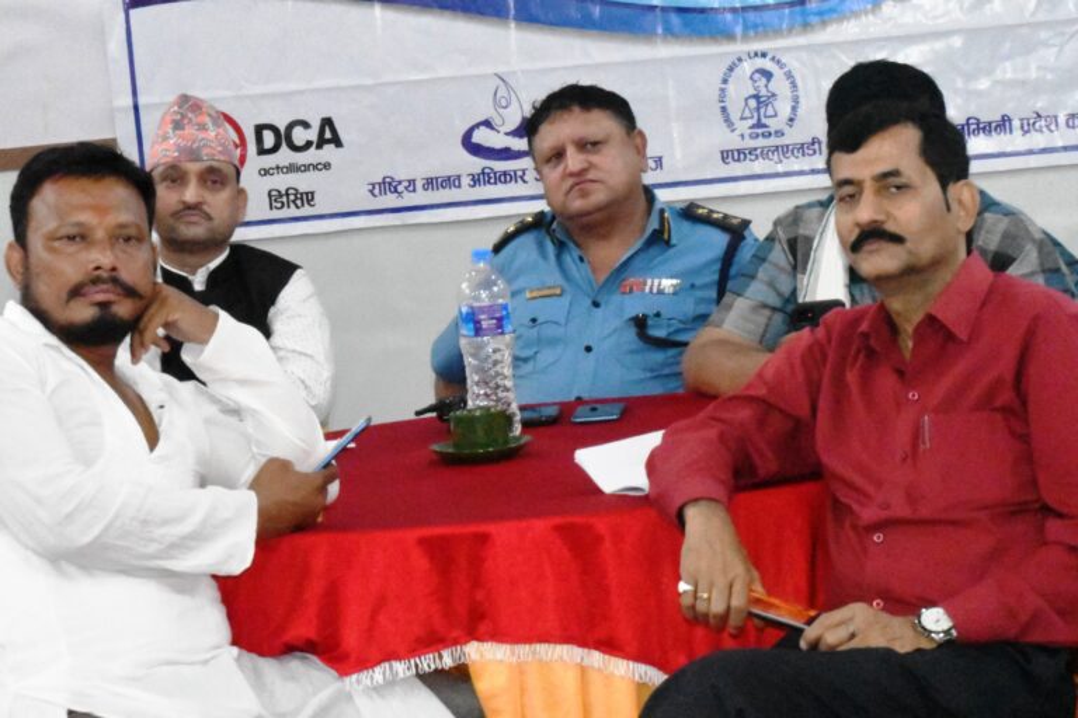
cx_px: 539
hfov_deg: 19.5
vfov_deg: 13.0
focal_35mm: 105
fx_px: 3144
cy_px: 359
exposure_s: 1/40
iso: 51200
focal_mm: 70
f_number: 5
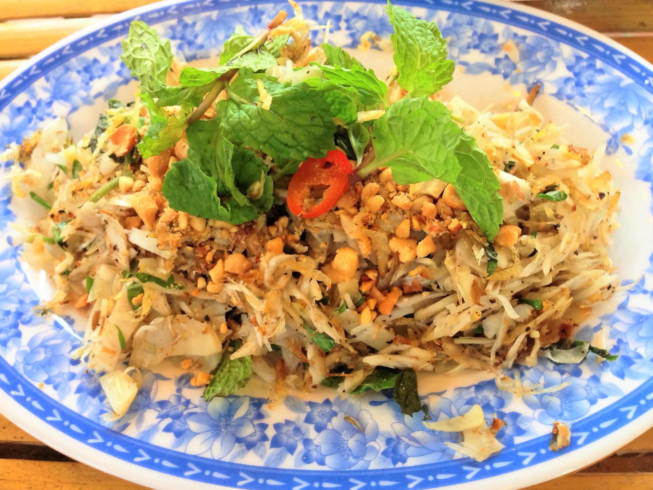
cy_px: 245
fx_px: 623
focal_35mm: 33
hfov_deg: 55.4
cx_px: 326
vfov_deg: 42.9
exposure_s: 1/20
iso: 160
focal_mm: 4.12
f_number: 2.4
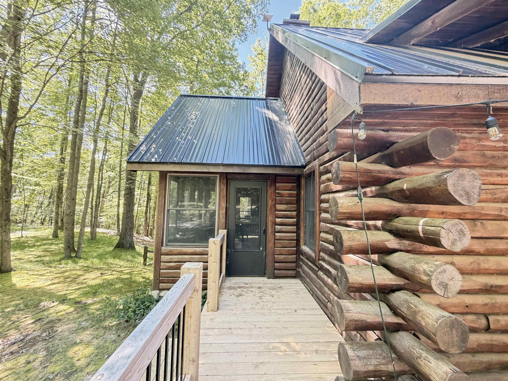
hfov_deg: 102.1
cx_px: 254
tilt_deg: +4.7
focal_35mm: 14
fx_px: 205
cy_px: 190
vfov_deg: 85.7
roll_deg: -0.6
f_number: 2.2
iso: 320
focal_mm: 2.22
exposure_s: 1/63
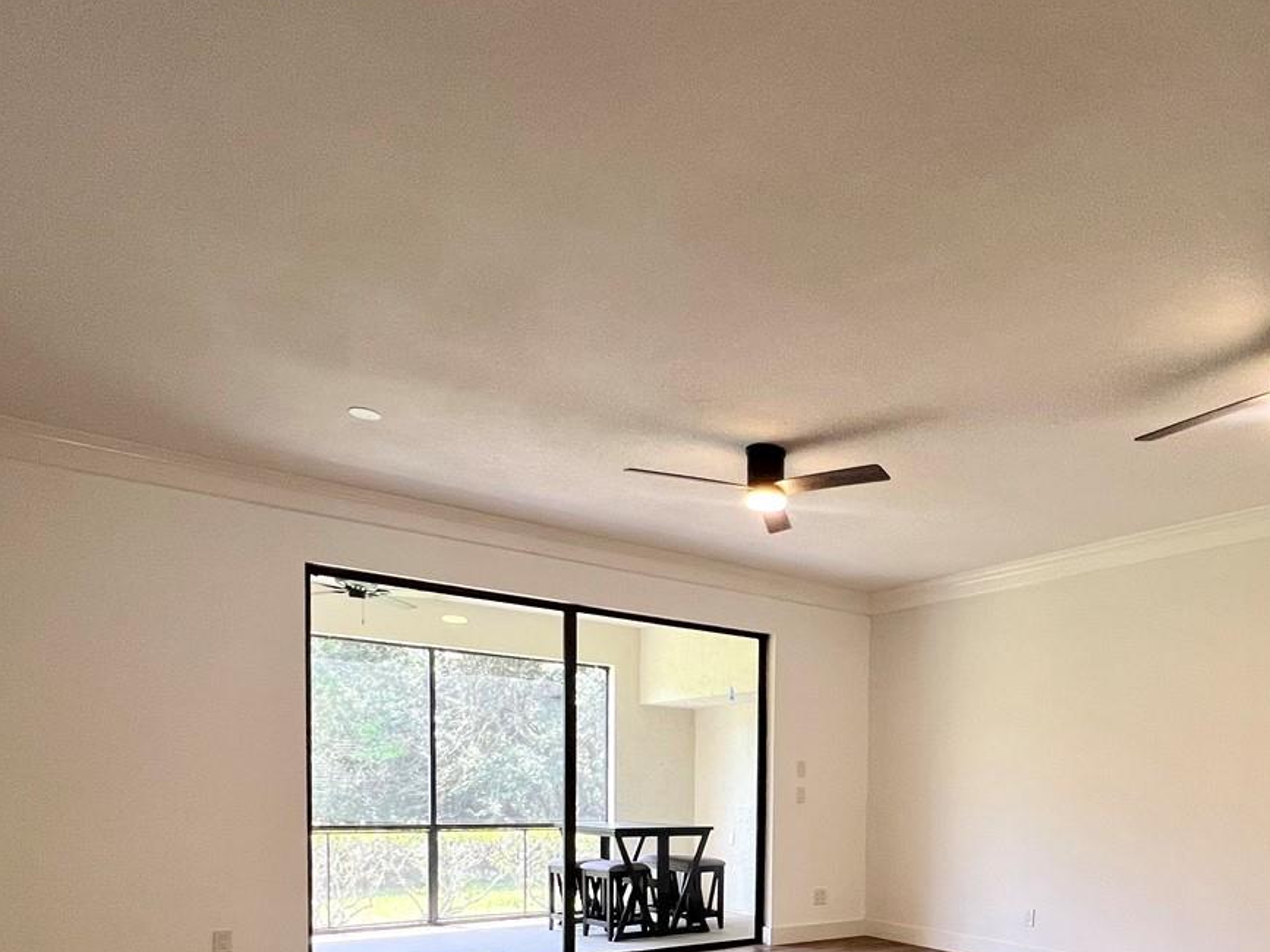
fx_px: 880
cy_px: 839
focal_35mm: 24
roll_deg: -1.2
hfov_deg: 68.1
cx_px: 913
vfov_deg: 50.9
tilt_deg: -3.1
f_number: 1.8
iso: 160
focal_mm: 1.57
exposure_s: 1/120
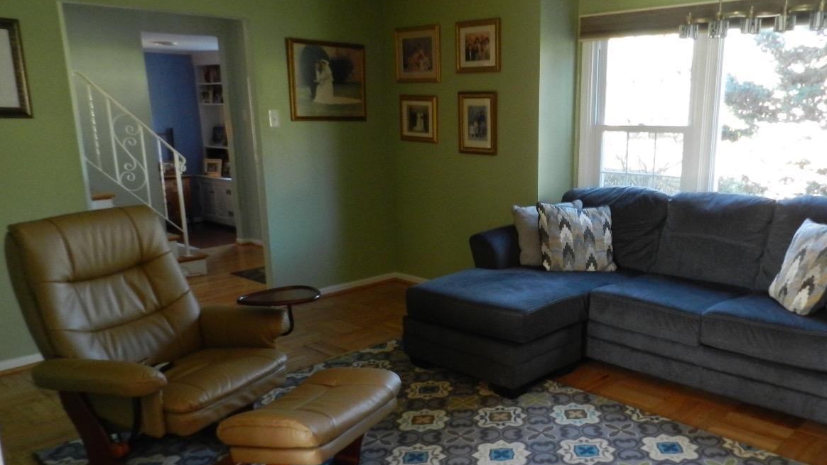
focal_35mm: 31
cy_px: 285
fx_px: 680
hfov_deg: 62.0
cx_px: 499
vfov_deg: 37.6
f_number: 3.4
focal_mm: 4
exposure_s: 1/25
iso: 400
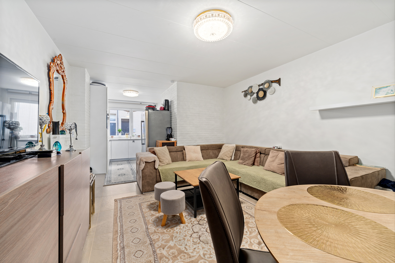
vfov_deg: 81.2
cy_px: 132
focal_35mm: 14
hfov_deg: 104.3
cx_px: 198
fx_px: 154
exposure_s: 3.2
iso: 250
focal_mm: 14
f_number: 11
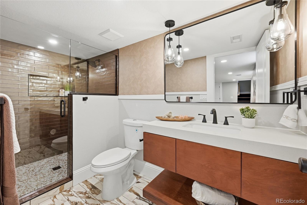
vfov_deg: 81.2
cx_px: 154
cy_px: 102
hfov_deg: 104.3
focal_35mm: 14
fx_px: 119
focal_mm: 14
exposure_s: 1/250
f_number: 8
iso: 400
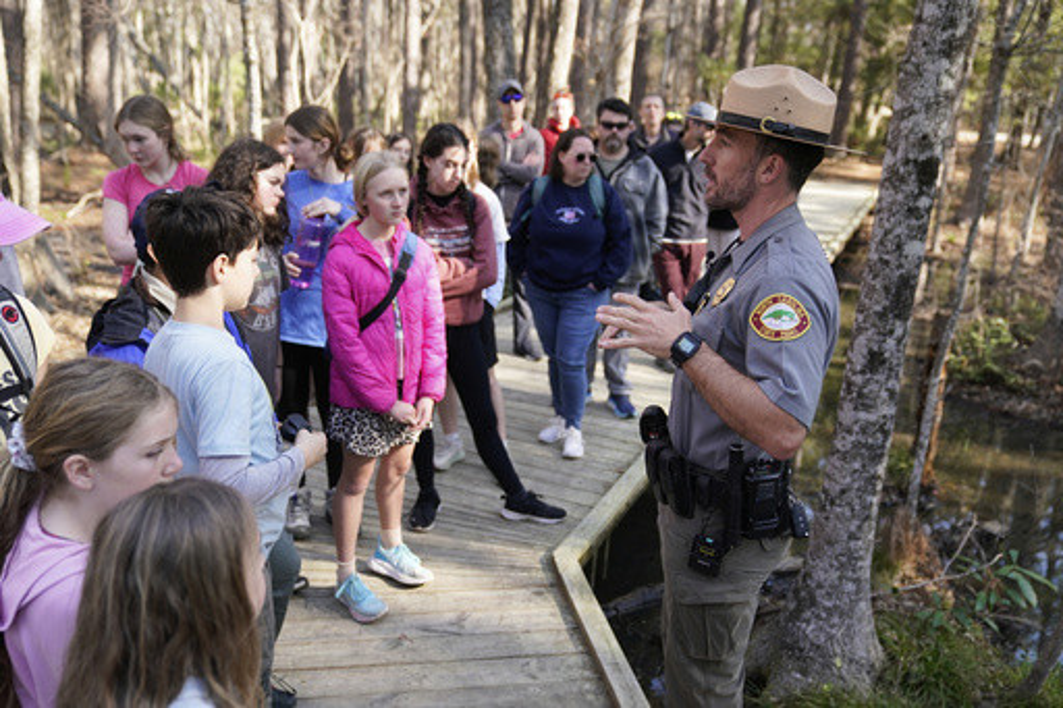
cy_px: 354
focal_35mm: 31
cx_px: 532
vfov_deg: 42.3
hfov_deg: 60.3
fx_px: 915
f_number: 2.8
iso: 800
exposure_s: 1/1600
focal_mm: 31
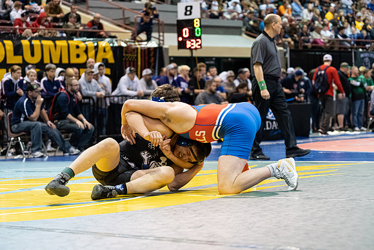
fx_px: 998
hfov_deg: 21.2
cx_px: 187
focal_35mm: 96
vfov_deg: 14.3
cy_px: 125
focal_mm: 96
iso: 8000
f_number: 4
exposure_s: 1/500
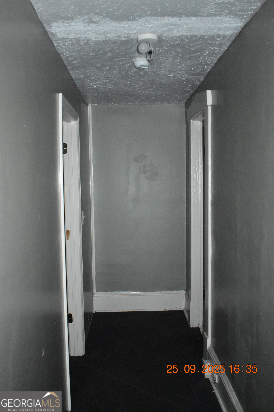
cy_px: 206
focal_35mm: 34
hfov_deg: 38.4
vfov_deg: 55.1
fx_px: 394
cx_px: 137
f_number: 3.8
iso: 5600
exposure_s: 1/60
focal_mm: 23
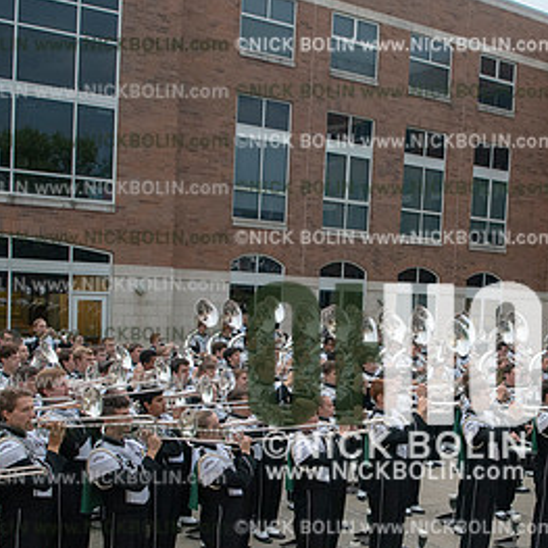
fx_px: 806
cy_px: 382
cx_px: 394
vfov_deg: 37.0
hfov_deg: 36.9
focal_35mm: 45
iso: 3200
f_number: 3.5
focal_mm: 24
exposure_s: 1/1600
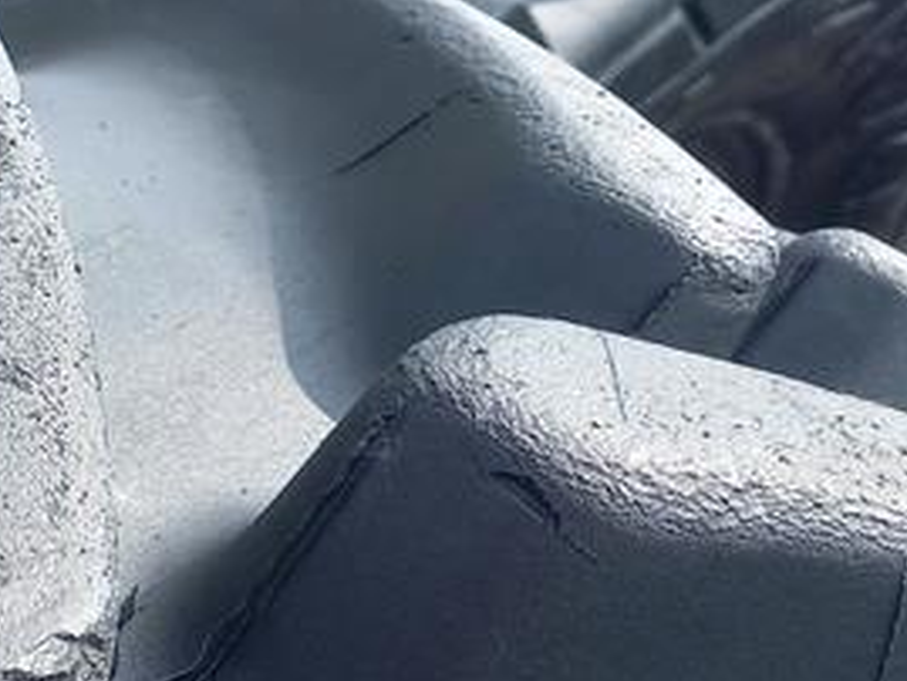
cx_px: -536
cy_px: 742
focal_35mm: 95
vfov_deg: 15.2
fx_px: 2490
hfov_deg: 17.9
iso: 50
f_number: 1.8
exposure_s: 1/402
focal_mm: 4.65
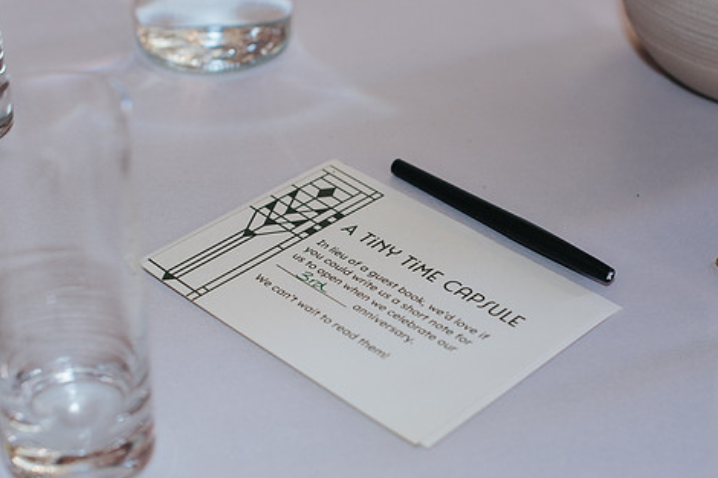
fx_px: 1415
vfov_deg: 19.2
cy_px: 221
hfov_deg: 28.4
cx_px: 392
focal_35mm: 71
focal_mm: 50
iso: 800
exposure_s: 1/200
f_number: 3.2
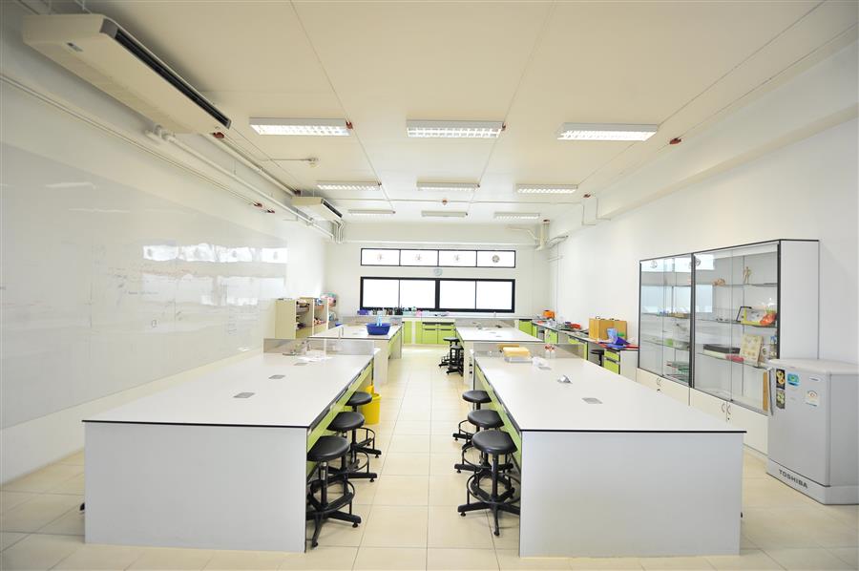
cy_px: 286
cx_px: 430
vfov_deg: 81.1
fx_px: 334
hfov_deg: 104.3
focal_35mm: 14
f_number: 2.8
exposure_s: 1/200
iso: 800
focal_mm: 14
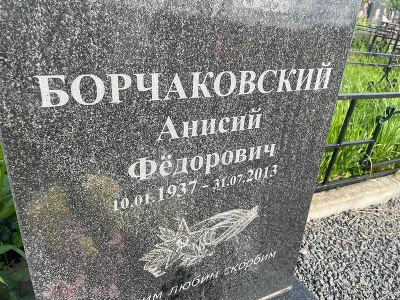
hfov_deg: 67.3
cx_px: 200
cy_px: 150
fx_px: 300
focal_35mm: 26
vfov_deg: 53.1
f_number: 1.6
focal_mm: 4.2
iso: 32
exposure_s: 1/1247
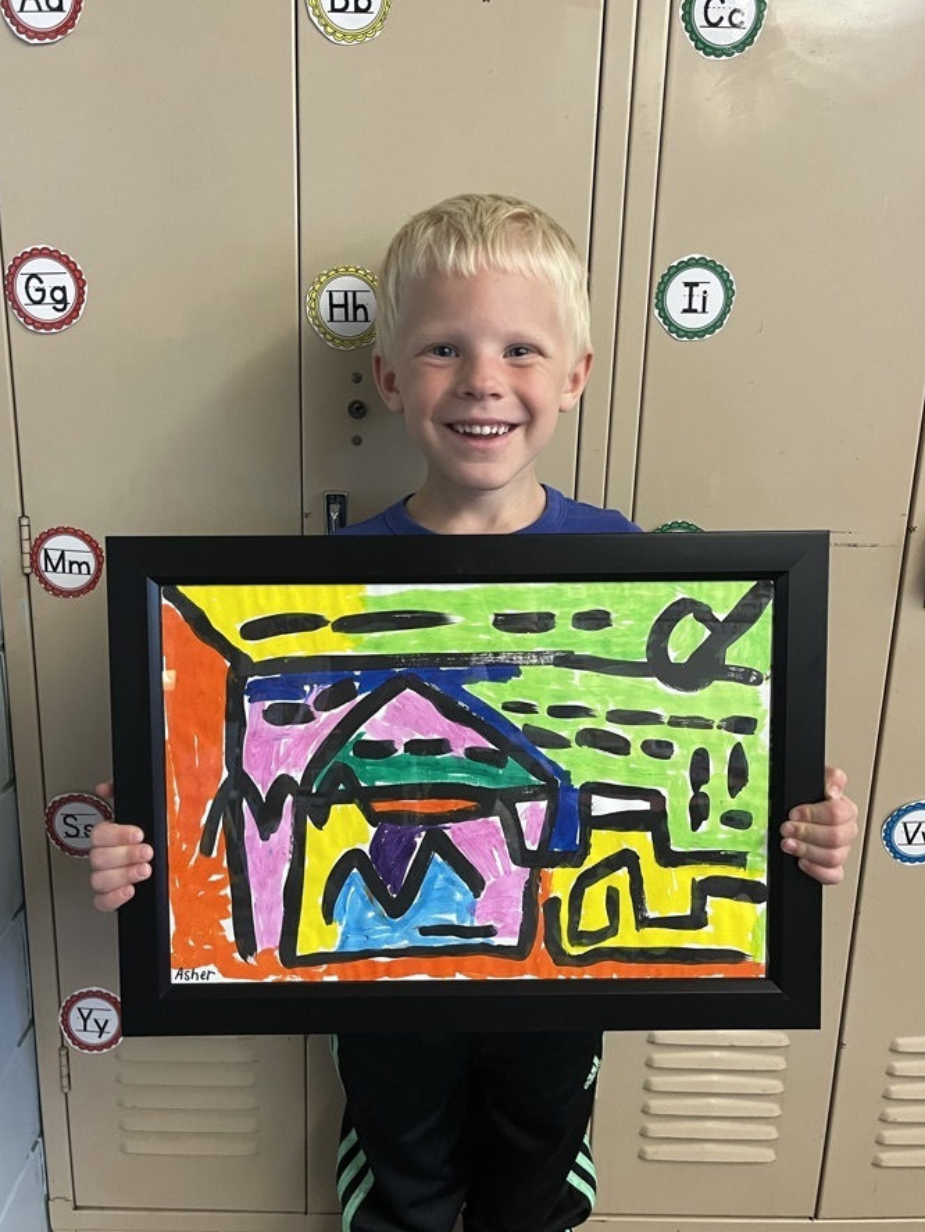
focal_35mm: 30
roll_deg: -3.0
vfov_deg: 59.9
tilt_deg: -15.9
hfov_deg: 46.8
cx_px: 457
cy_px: 615
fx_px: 1068
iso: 200
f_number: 1.6
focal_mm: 5.1
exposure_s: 1/60
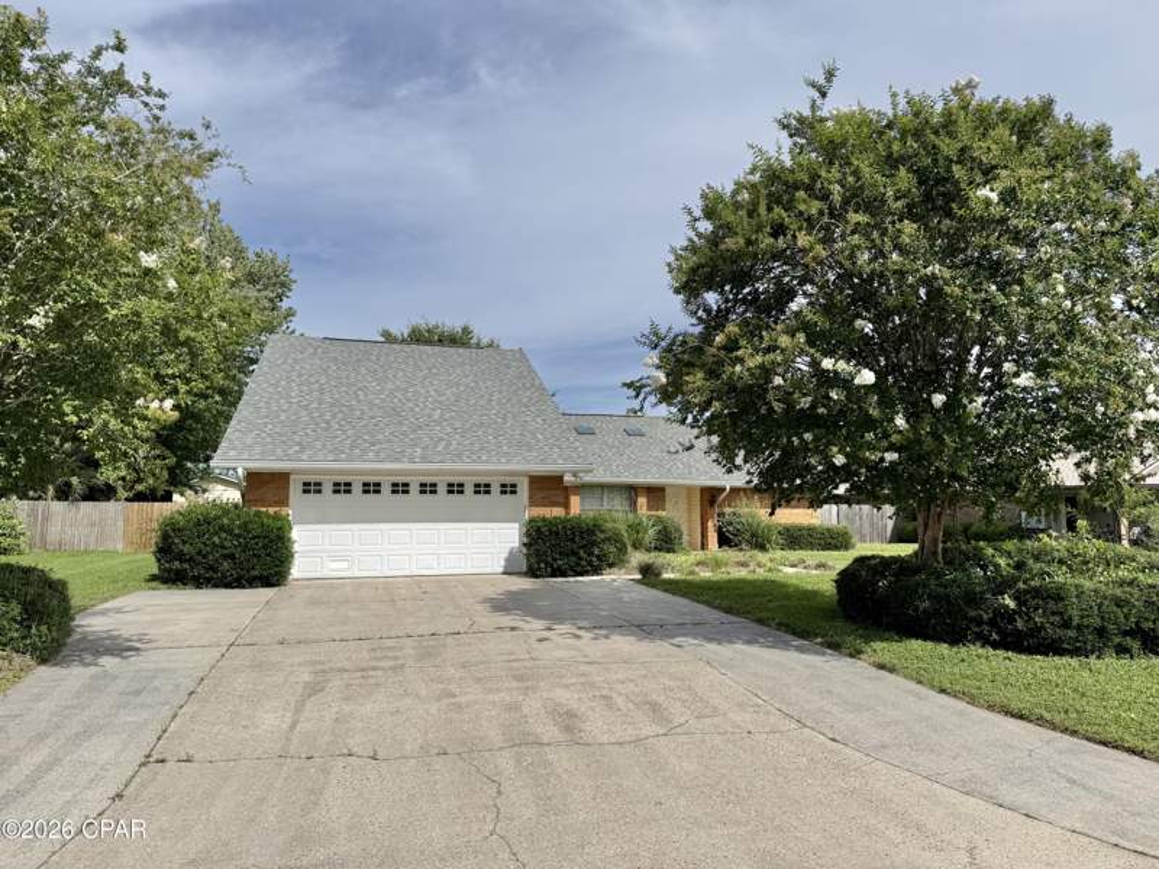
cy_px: 434
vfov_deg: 56.8
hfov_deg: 71.6
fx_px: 804
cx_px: 580
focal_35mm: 24
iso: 80
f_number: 1.78
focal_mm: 6.76
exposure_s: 1/8130
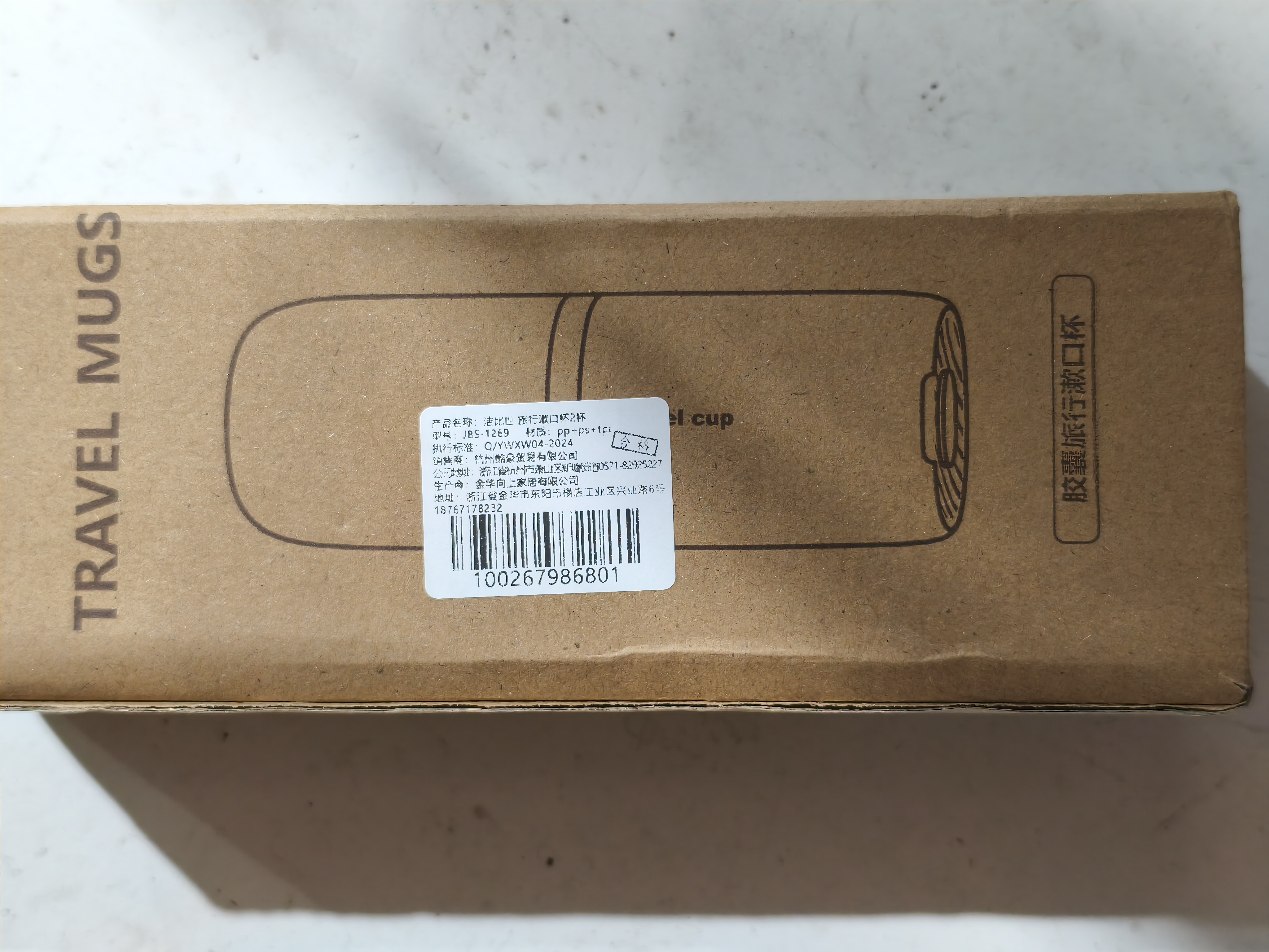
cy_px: 476
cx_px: 634
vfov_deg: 31.5
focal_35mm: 46
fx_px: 1686
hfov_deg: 41.2
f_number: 1.6
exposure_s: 1/50
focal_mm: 5.84
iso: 320
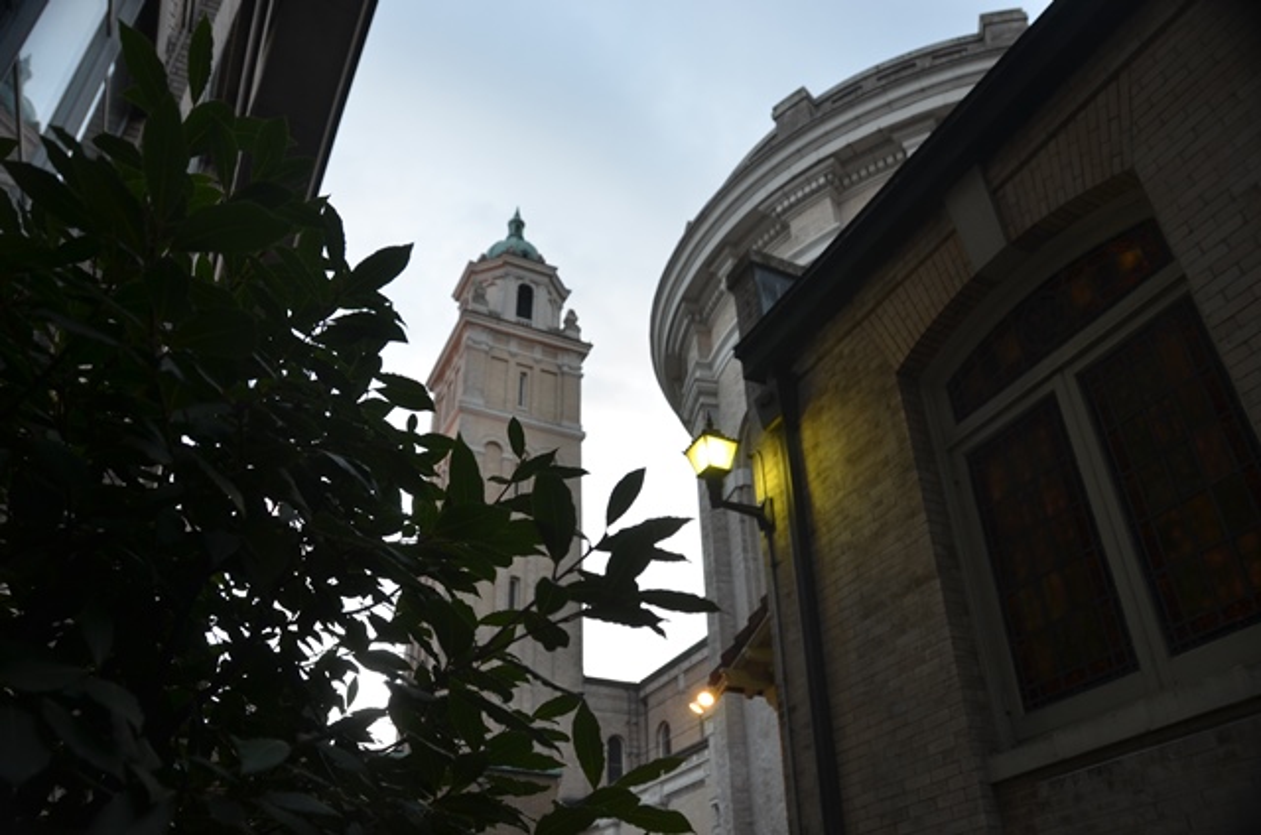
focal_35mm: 27
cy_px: 418
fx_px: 944
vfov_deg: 47.7
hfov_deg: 67.5
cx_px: 630
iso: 400
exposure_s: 1/80
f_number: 4.5
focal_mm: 18
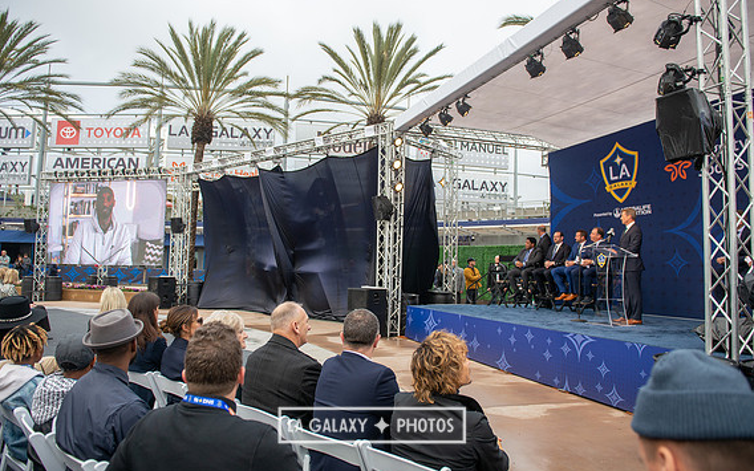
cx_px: 372
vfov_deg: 49.3
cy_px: 226
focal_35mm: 25
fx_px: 514
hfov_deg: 72.5
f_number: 3.5
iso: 250
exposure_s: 1/1000
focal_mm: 24
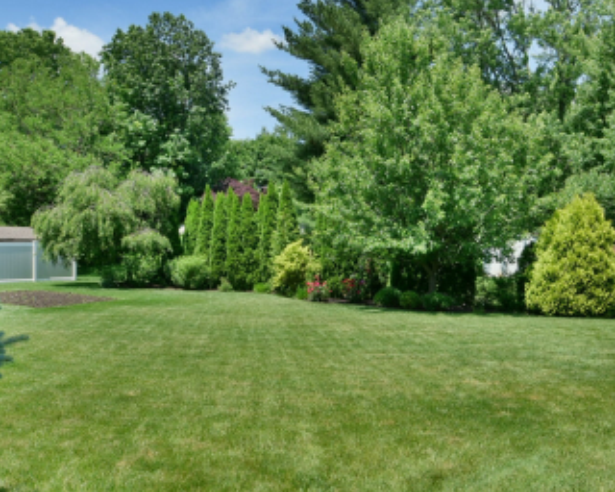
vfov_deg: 44.5
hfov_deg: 53.8
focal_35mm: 33
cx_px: 374
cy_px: 217
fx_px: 601
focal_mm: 10
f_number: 10
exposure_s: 1/80
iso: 100
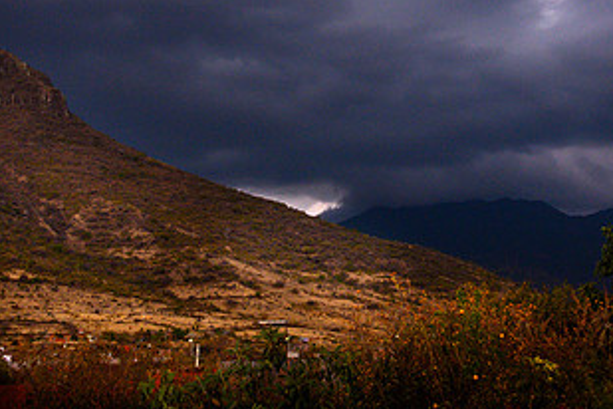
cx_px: 302
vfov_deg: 22.2
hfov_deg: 33.4
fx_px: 1022
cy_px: 62
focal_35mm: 60
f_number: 4.5
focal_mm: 32
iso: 1250
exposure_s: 1/50
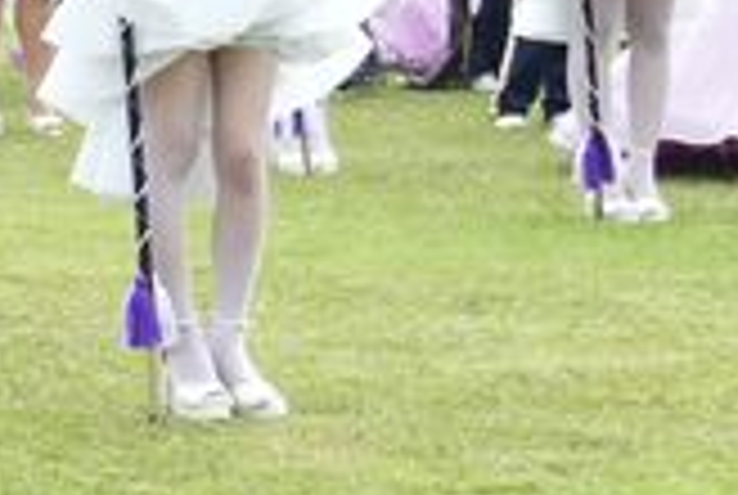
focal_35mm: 267
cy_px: -63
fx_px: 5483
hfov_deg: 7.2
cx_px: -1114
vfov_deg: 5.2
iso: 1250
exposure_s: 1/1250
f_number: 5.6
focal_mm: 26
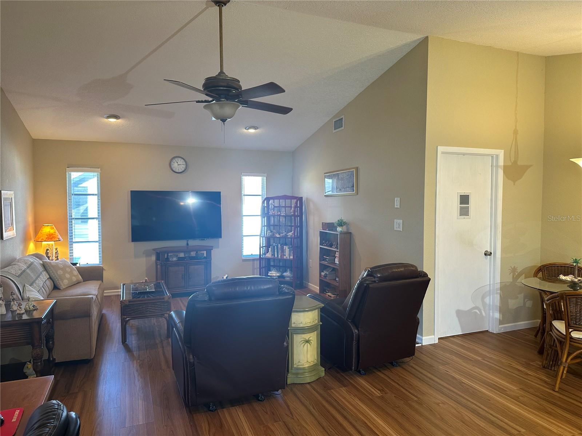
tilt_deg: -2.8
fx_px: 404
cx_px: 291
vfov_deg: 56.8
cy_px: 218
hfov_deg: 71.6
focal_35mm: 24
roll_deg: -0.4
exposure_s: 1/60
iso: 125
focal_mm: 6.86
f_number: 1.78
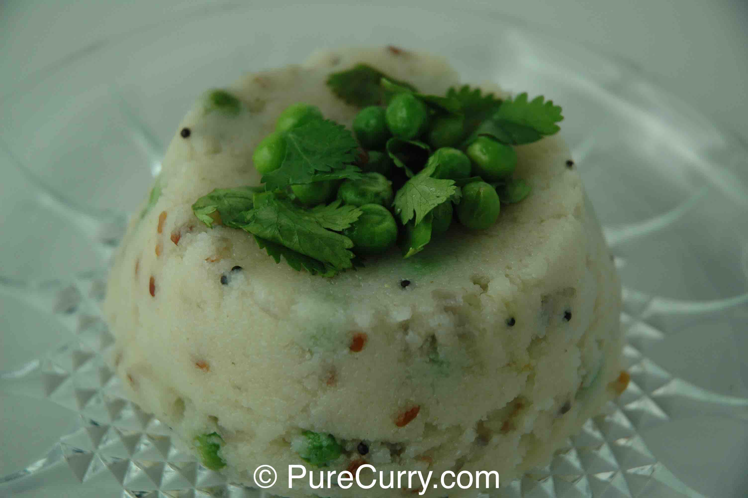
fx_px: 2180
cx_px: 374
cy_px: 249
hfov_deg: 19.5
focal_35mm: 105
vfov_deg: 13.0
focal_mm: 70
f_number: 4.5
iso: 400
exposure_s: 1/200
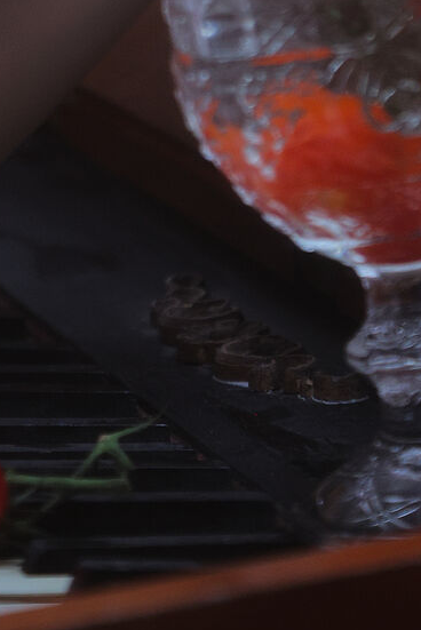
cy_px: -310
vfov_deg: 8.6
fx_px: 4117
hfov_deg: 5.8
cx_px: -90
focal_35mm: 235
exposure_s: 1/500
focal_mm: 73
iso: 1600
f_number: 4
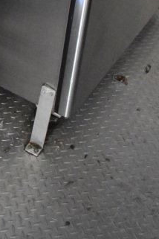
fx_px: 510
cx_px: 53
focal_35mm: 77
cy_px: -87
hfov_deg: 17.7
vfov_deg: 22.9
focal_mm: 18
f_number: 3.5
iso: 8000
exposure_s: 1/30
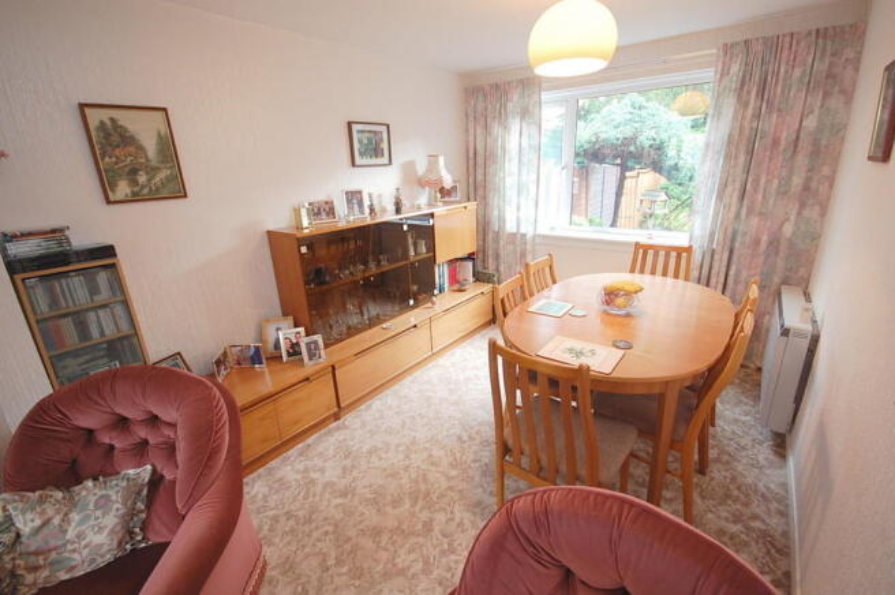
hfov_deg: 100.4
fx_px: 373
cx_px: 448
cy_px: 298
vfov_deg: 77.2
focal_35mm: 15
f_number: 4
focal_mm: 10
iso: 500
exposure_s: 1/30
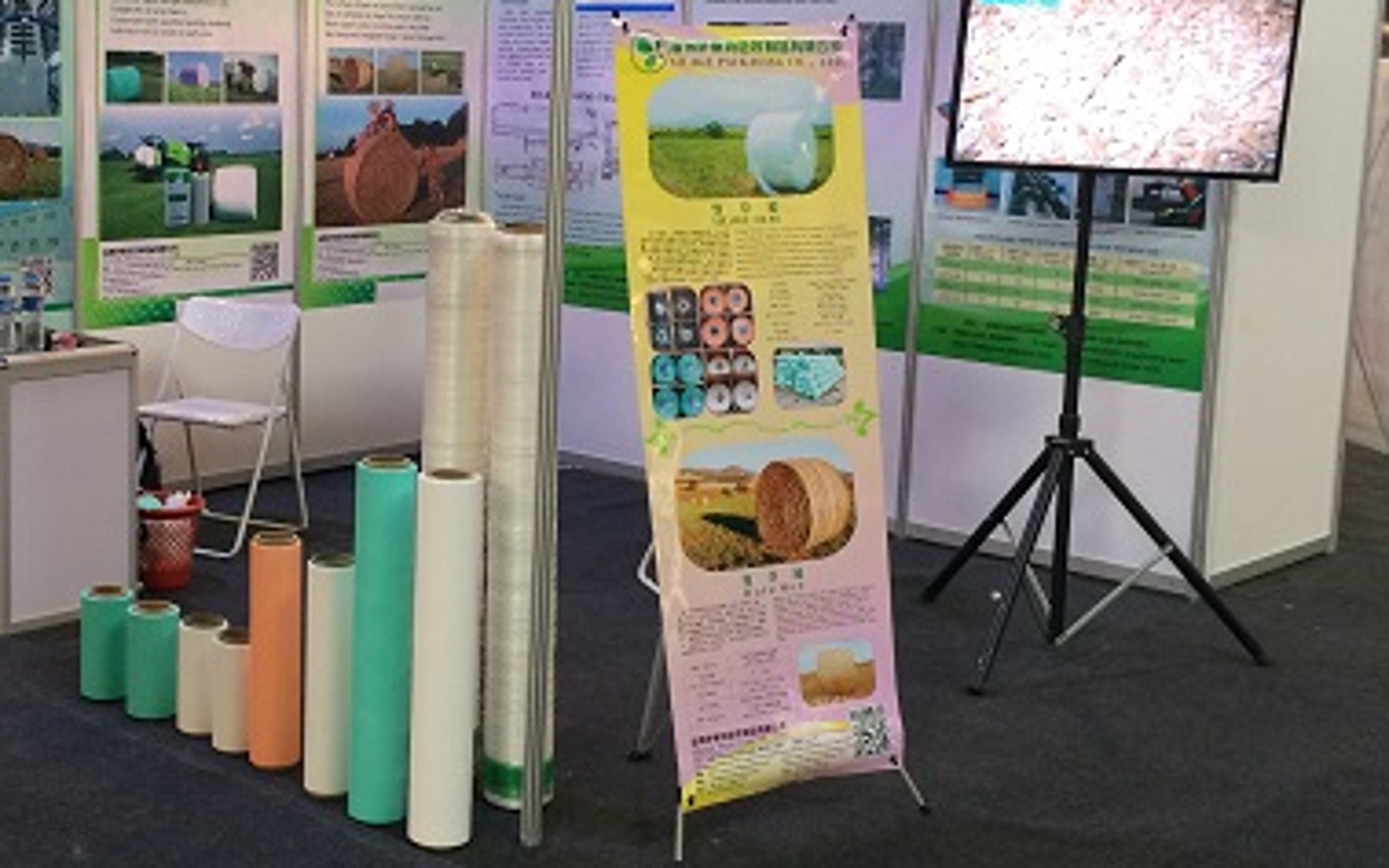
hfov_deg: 37.4
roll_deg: -0.2
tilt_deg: -8.5
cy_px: 337
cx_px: 383
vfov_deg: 24.4
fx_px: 2007
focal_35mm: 53
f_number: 2.2
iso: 100
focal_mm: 4.15
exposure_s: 1/30
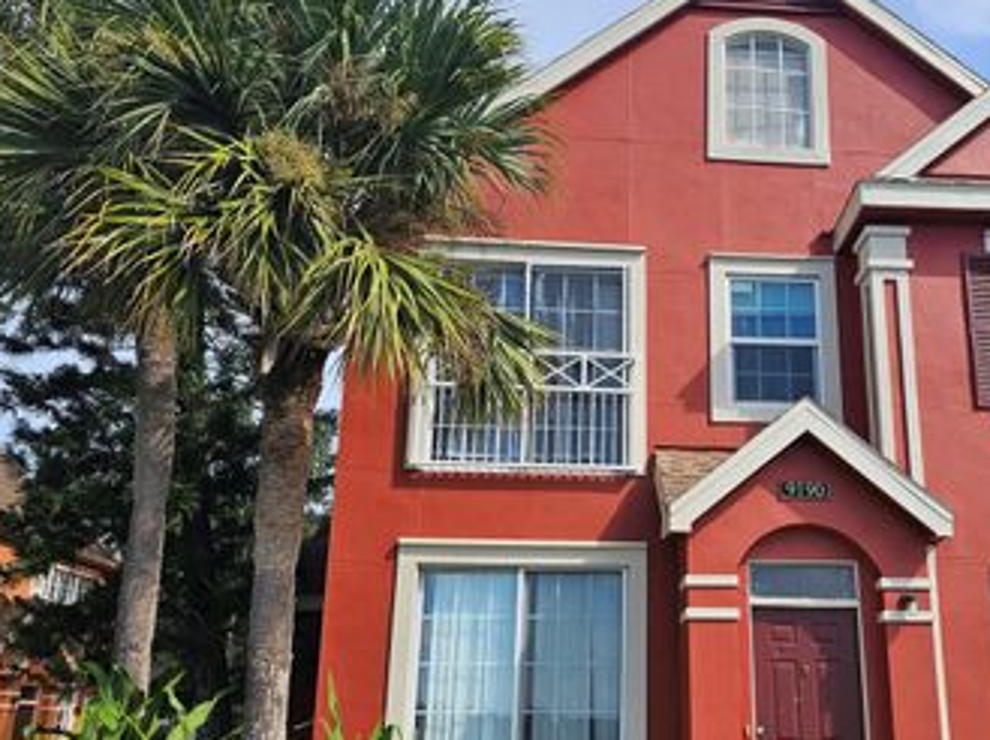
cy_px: 444
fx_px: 1000
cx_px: 671
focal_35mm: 35
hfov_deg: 51.6
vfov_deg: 40.4
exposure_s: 1/554
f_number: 1.7
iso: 10
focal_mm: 6.3
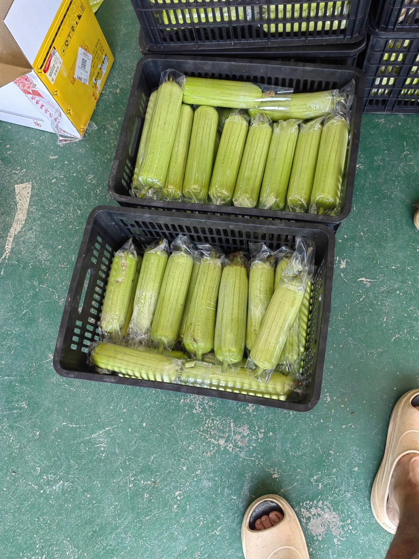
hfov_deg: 51.3
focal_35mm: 27
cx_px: 210
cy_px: 280
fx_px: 436
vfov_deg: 65.3
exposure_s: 1/180
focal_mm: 5.54
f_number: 1.8
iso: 50
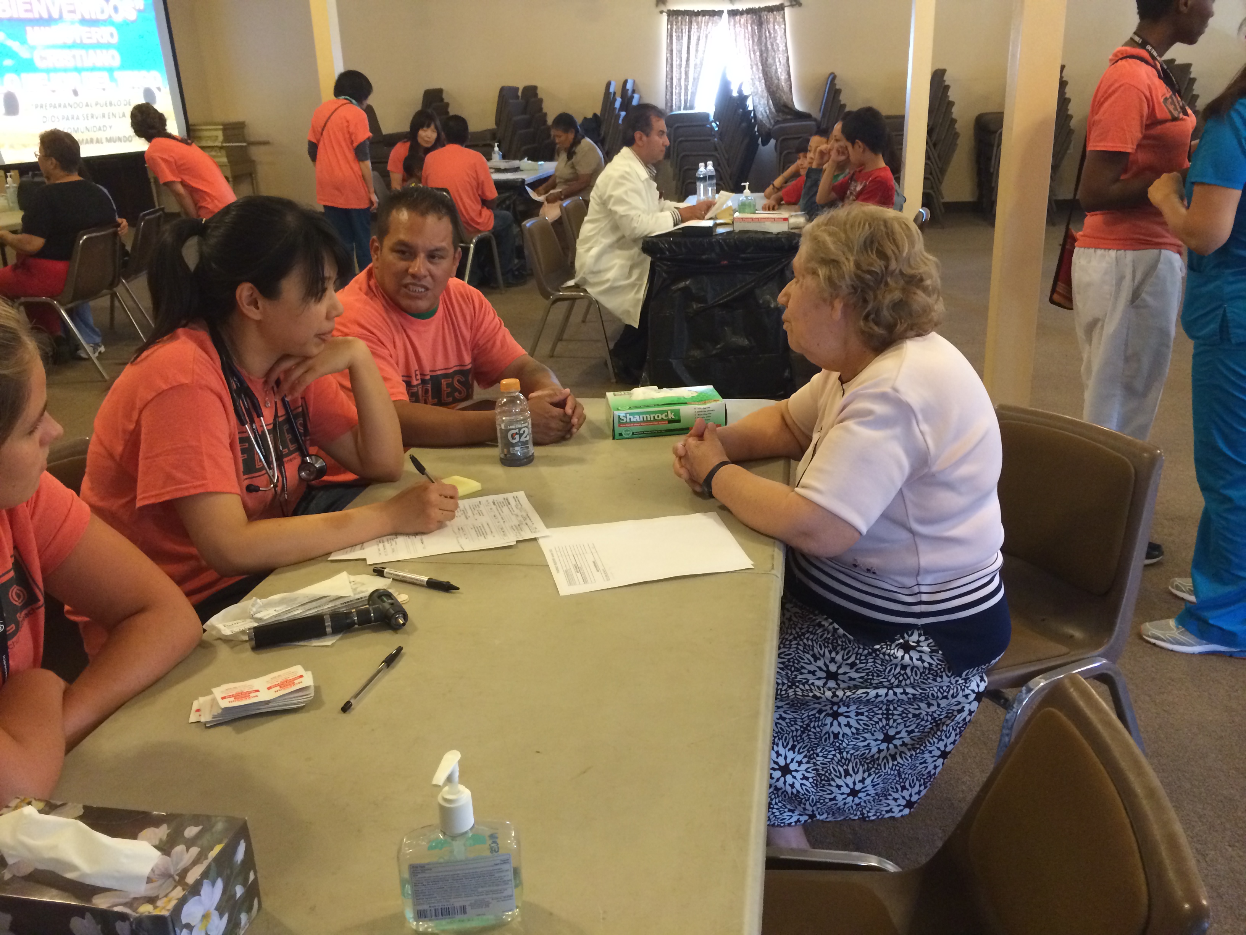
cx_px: 623
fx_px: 1080
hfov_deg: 60.0
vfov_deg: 46.8
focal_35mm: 30
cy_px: 468
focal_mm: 4.12
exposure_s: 1/24
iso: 320
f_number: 2.2
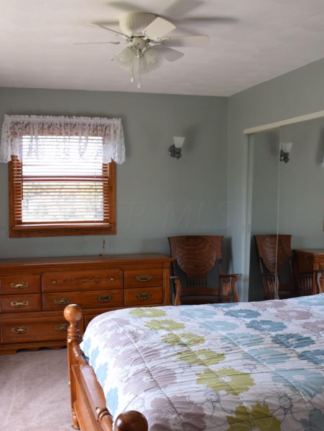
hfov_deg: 36.0
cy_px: 216
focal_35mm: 40
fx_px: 499
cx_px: 167
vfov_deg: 46.8
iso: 400
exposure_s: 1/100
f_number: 5
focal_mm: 18
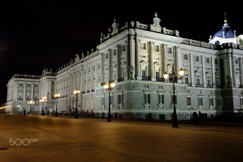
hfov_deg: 54.4
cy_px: 81
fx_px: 236
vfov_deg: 37.8
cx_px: 122
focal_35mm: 35
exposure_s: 15
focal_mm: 23
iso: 100
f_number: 16
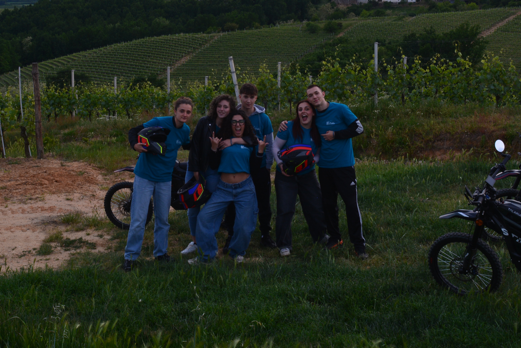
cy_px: 73
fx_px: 738
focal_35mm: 51
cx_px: 275
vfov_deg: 26.0
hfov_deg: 38.9
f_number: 10
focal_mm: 18
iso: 220
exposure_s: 1/60
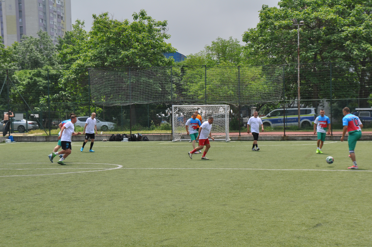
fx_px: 805
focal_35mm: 78
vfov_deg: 17.4
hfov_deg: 26.0
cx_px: 186
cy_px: 124
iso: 200
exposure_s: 1/320
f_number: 9
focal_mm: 52
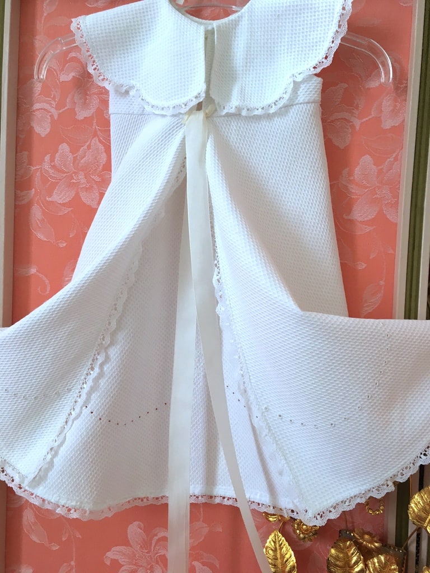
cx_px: 215
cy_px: 286
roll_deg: -3.3
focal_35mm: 29
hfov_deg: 48.2
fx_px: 480
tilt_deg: -1.8
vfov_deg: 61.7
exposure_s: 1/33
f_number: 2.2
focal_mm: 4.15
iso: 80
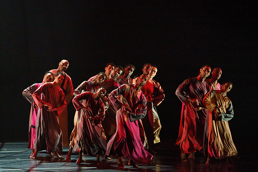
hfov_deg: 7.2
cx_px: 122
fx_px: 2052
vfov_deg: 4.8
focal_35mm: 286
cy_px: 81
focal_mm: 271
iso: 5000
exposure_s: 1/250
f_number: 5.6
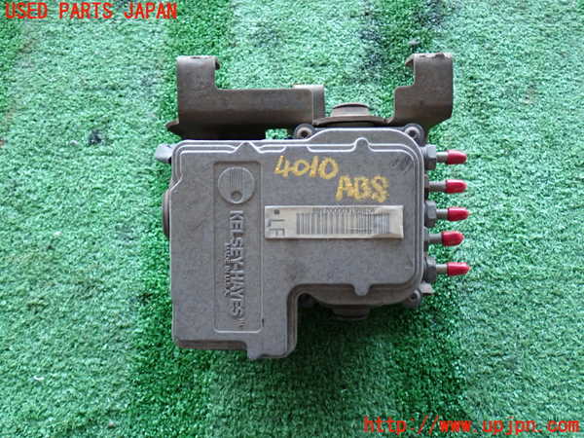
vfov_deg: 37.7
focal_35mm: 38
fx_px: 641
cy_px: 219
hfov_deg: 49.0
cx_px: 292
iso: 320
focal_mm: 6.83
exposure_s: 1/40
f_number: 2.7
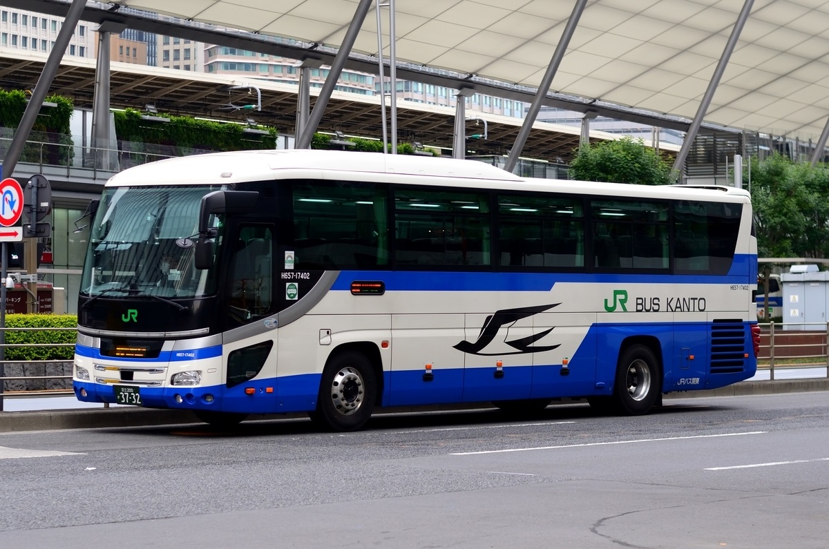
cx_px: 414
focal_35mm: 75
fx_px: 1724
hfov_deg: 27.0
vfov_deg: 18.1
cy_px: 274
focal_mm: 50
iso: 320
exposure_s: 1/1000
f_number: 2.8
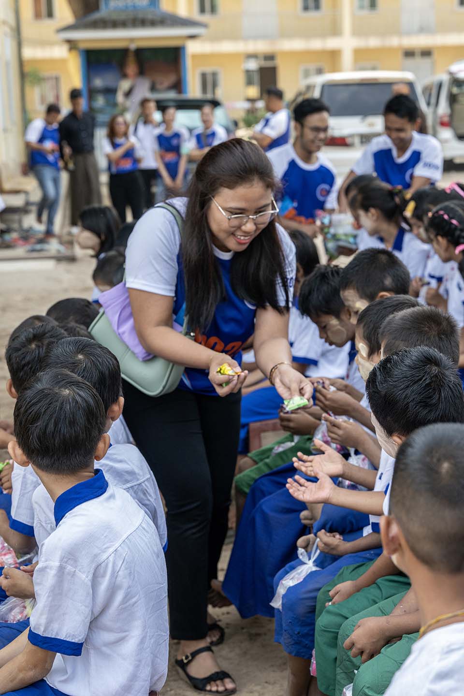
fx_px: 1411
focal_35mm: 73
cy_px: 348
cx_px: 232
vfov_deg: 27.7
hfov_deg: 18.7
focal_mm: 73
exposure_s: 1/400
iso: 500
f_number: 5.6
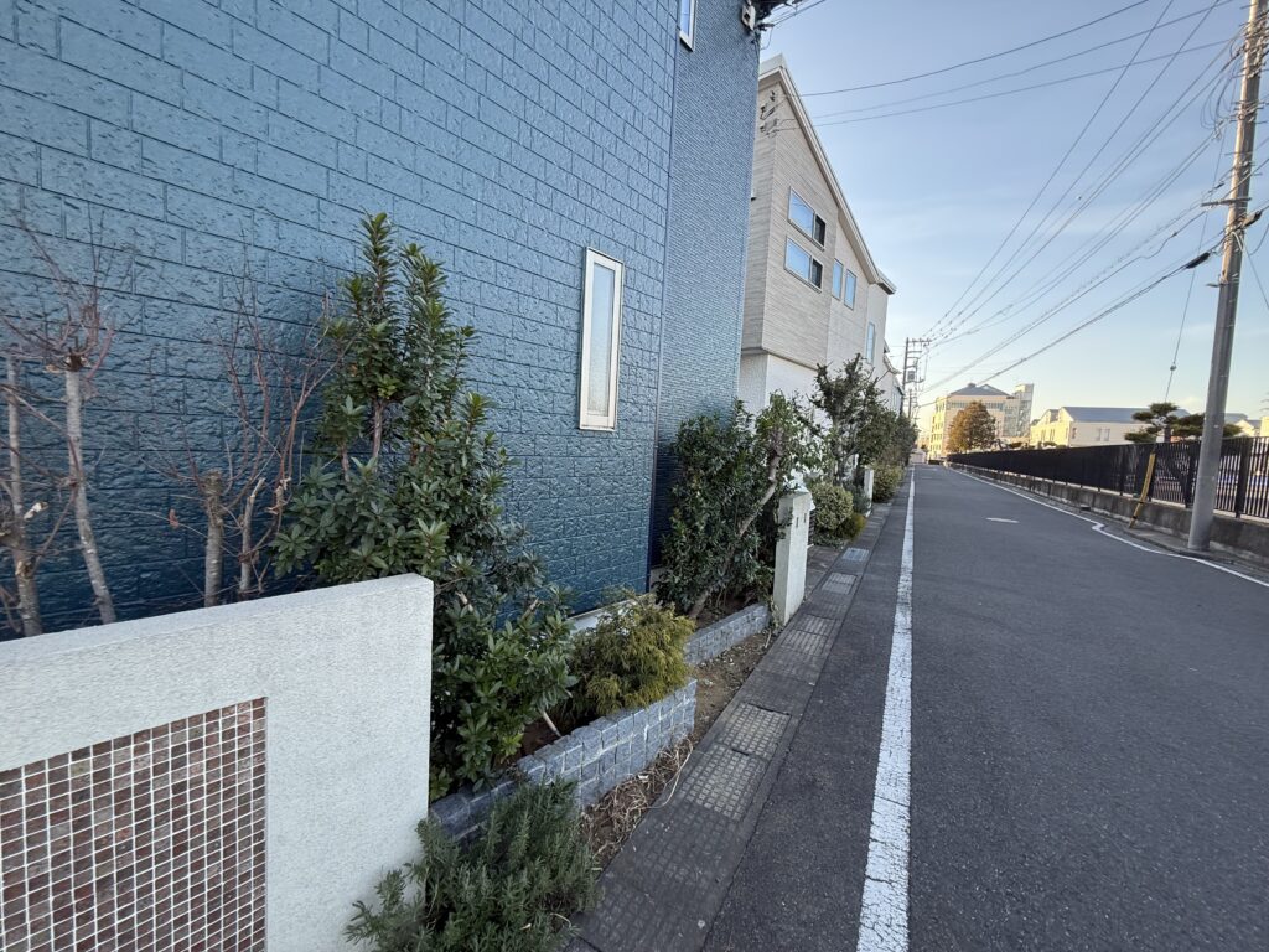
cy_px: 476
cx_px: 634
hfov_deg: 102.1
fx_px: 513
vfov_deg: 85.7
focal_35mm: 14
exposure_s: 1/218
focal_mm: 2.22
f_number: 2.2
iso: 64
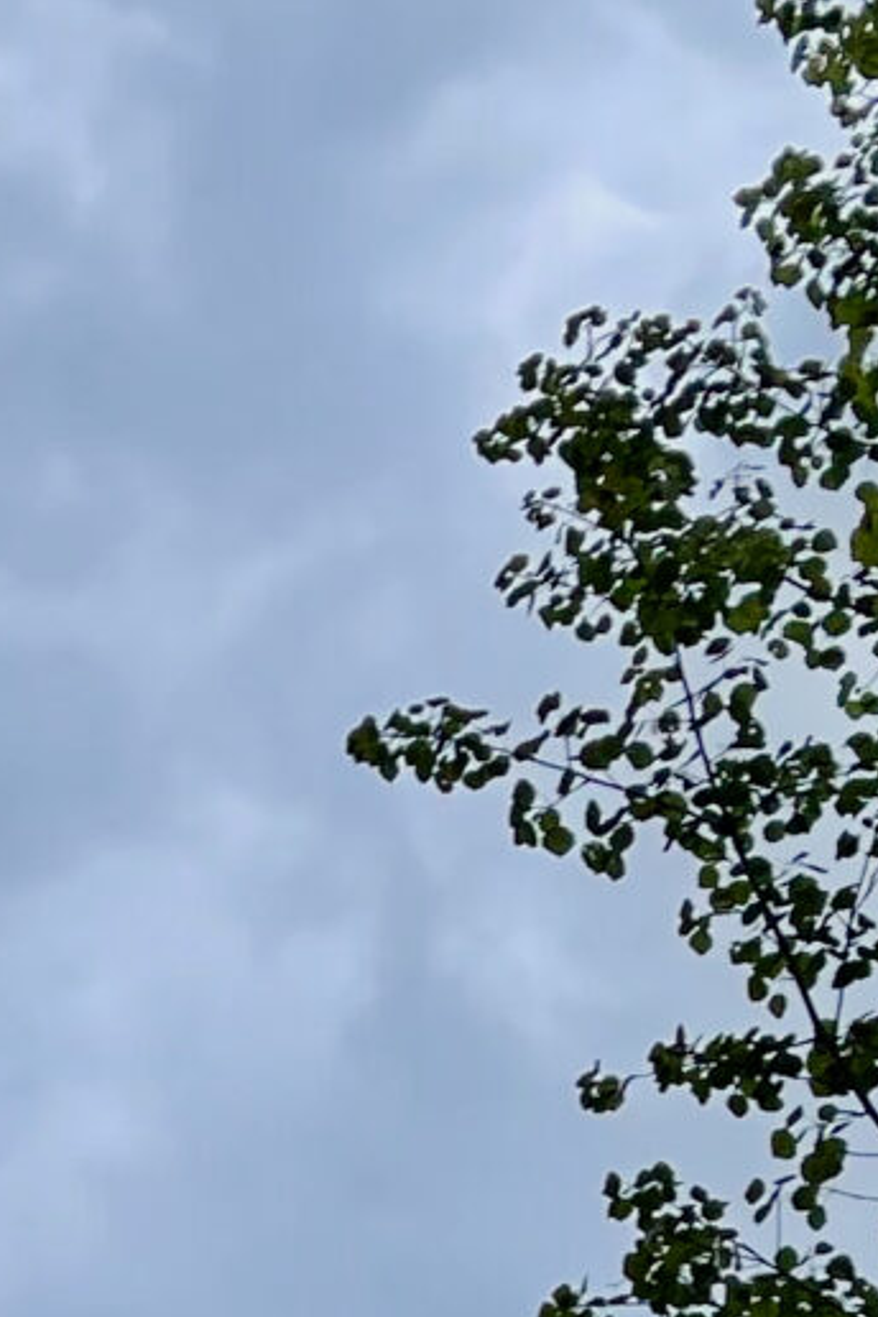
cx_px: -1279
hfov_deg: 9.4
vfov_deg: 15.3
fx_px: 4719
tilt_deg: +34.3
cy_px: 1611
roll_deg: +0.3
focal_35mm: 129
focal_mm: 5.1
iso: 32
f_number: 1.6
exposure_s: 1/3165
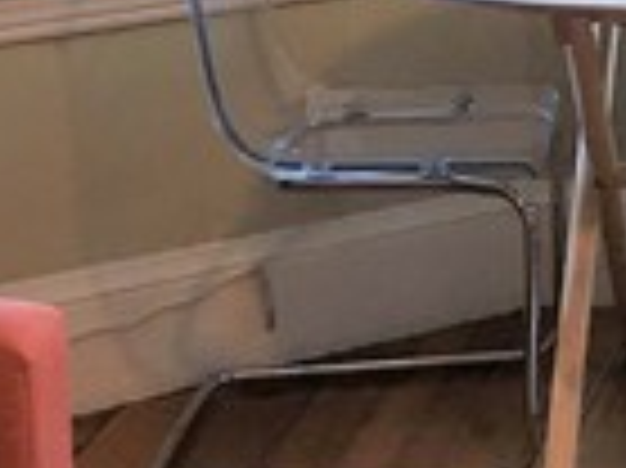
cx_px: 1088
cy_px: -297
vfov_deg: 10.2
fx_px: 2512
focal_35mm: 139
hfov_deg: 13.0
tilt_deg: -4.2
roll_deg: +0.4
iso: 80
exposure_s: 1/30
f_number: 2.2
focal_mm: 4.15
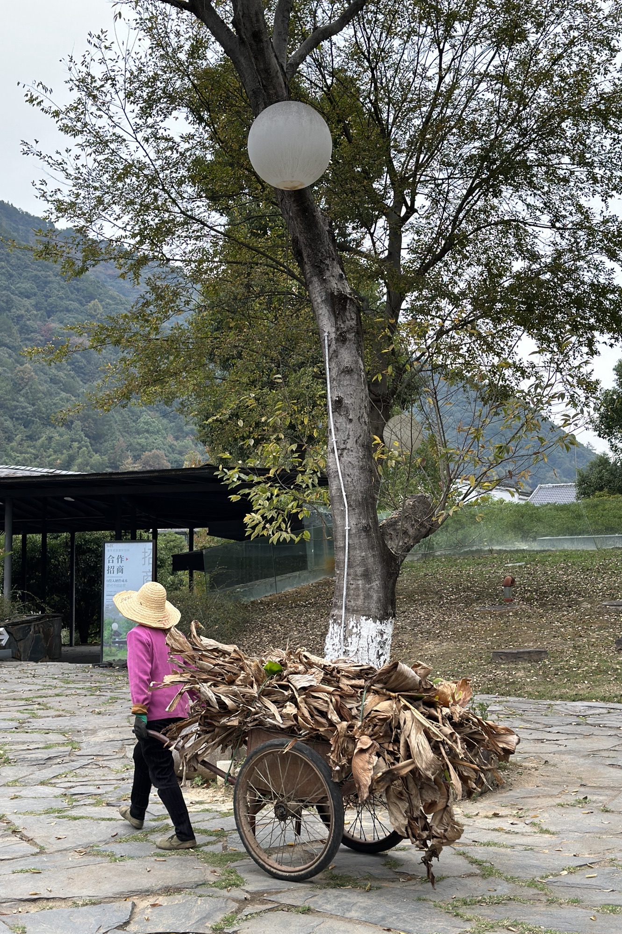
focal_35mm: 50
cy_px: 467
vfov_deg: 39.6
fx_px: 1296
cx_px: 328
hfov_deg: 27.0
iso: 64
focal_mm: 6.86
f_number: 1.78
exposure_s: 1/191
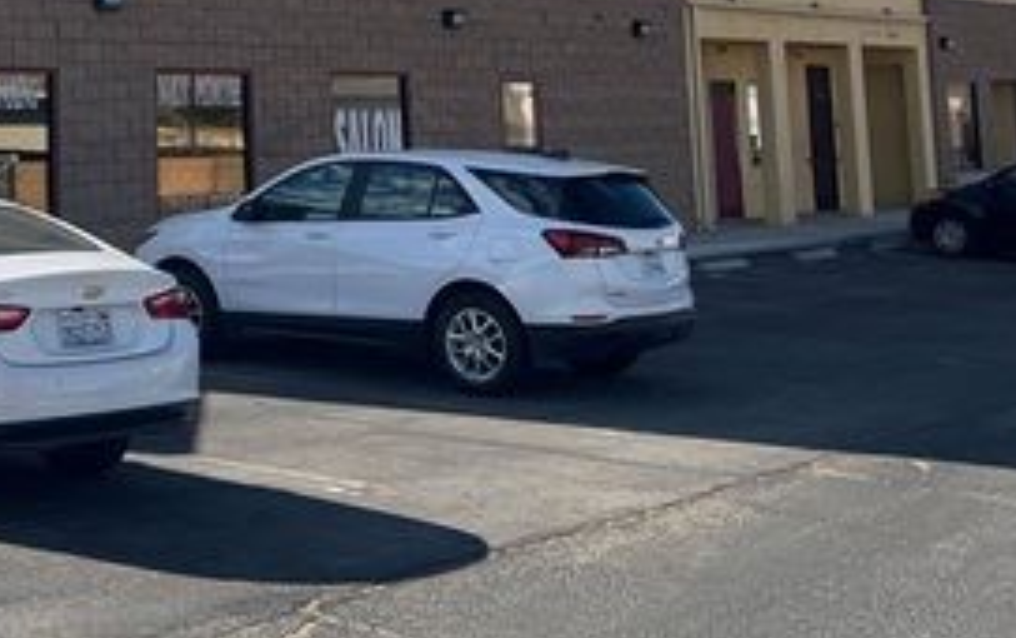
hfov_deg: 30.5
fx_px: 1802
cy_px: -113
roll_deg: +3.1
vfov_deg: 19.0
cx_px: 157
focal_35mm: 65
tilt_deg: +2.4
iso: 50
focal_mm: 5.7
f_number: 1.5
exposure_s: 1/4831
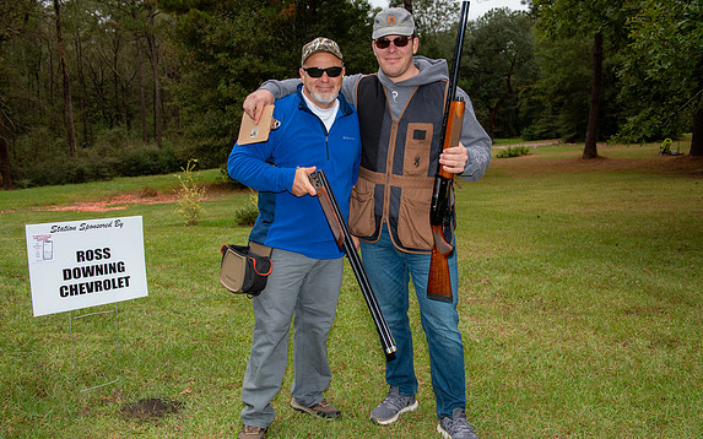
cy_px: 229
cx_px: 352
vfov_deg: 38.3
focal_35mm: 33
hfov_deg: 58.1
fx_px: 632
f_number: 5.6
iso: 320
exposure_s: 1/160
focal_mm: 32
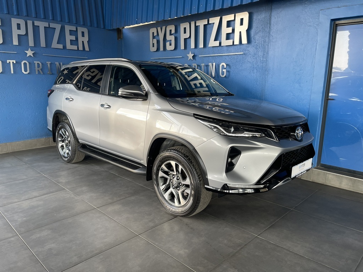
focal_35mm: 25
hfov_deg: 69.4
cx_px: 182
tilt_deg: -11.8
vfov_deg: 54.9
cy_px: 136
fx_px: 262
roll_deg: -0.4
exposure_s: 1/121
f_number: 1.6
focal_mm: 5.1
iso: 80
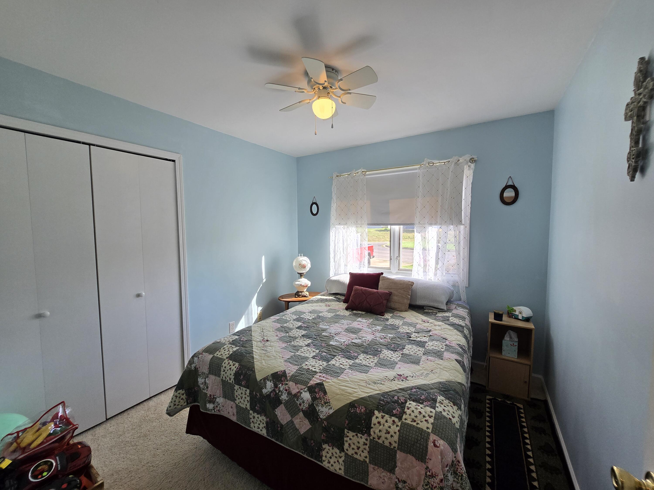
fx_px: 246
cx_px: 327
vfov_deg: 89.9
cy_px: 245
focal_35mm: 13
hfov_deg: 106.2
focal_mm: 2.2
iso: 80
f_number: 2.2
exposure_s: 1/120
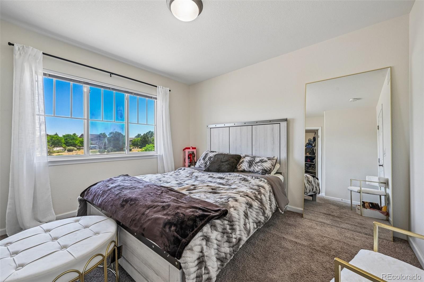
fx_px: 165
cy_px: 141
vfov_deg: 81.2
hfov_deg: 104.3
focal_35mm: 14
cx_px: 212
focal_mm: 14
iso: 400
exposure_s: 1/15
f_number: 10
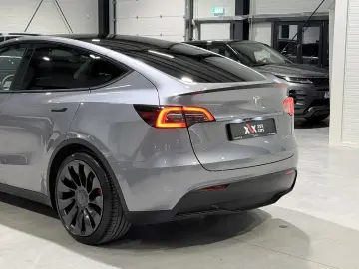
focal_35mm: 48
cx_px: 180
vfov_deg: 30.3
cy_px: 134
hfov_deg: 39.7
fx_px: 498
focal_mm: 6.76
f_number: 1.78
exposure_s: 1/50
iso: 125
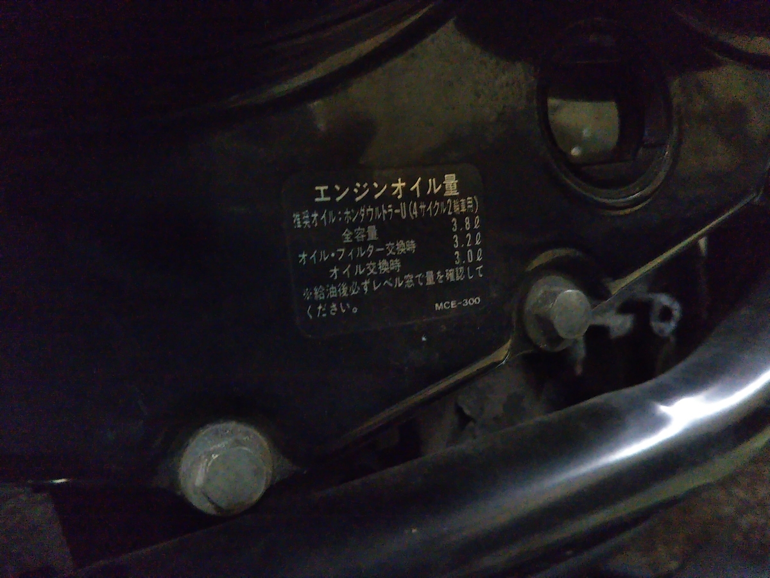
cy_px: 289
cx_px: 385
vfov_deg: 46.8
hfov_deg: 60.0
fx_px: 667
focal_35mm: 30
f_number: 2.2
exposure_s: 1/23
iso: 836
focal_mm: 4
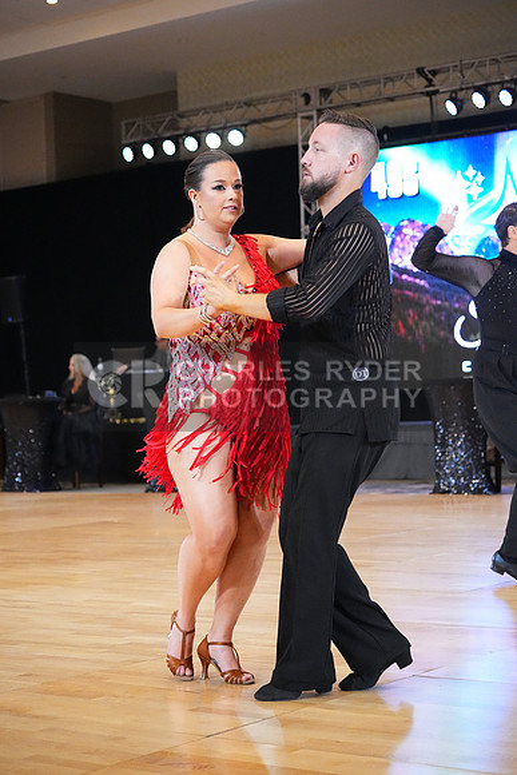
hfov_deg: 19.5
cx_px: 258
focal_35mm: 70
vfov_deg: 28.8
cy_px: 388
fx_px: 1507
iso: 12800
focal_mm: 70
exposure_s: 1/400
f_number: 4.5
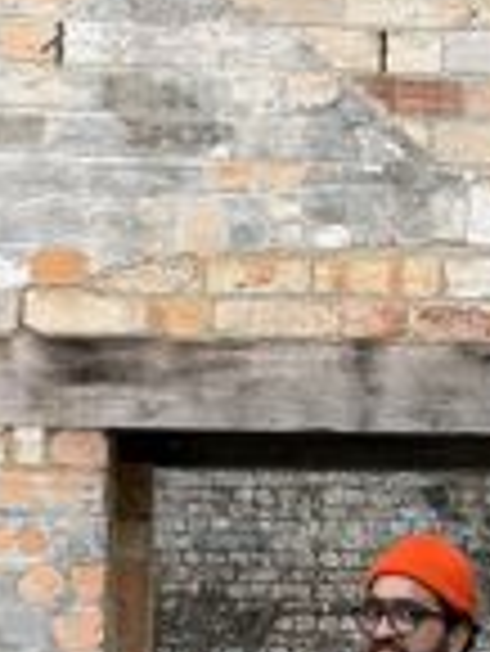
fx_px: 3958
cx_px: 468
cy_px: 528
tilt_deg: +1.0
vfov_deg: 9.4
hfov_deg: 7.1
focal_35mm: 210
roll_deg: -0.5
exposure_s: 1/441
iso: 32
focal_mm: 5.96
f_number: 1.6
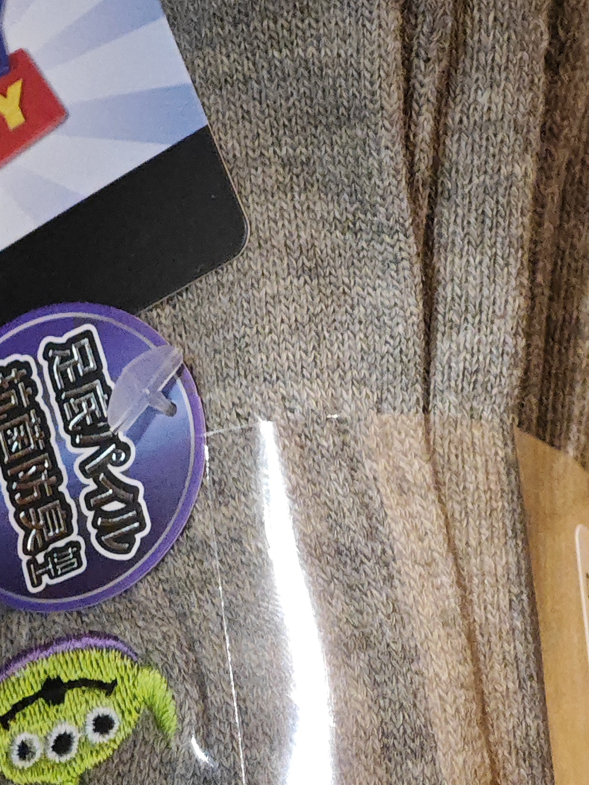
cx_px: 200
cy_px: 704
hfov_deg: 6.5
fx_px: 5194
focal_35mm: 229
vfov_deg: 8.6
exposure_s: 1/100
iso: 640
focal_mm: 12.28
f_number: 1.8
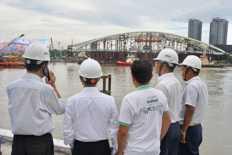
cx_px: 116
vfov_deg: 36.9
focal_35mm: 36
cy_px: 78
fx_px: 232
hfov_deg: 53.1
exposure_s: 1/400
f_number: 11
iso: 1000
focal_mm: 36
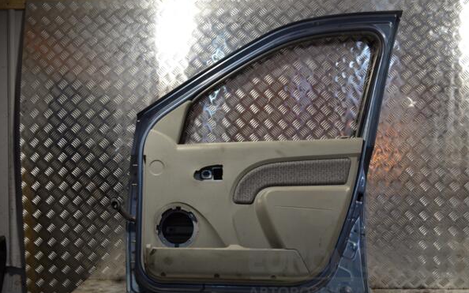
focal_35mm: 34
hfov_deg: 56.7
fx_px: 434
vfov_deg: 37.2
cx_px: 234
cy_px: 155
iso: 100
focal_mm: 22
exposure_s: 1/60
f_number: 4
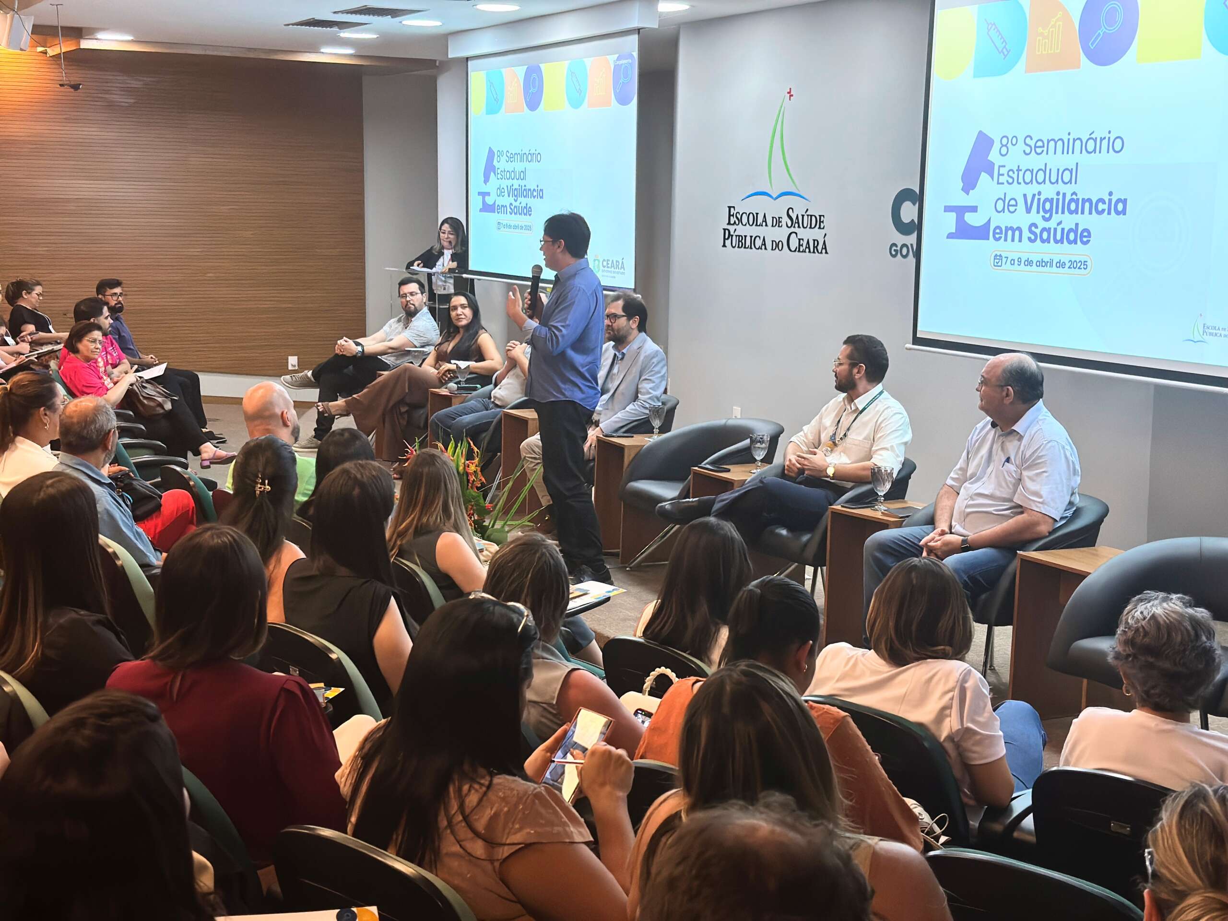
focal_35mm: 48
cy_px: 460
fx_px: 1703
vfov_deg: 30.3
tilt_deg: -9.5
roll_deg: -0.9
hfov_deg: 39.7
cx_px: 614
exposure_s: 1/120
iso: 100
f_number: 1.78
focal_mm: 6.86
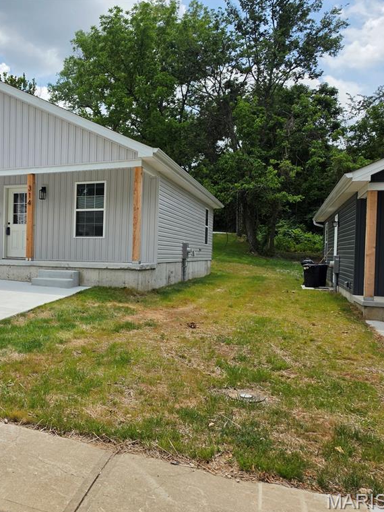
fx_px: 459
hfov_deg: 42.3
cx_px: 49
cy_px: 257
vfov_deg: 58.4
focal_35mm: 31
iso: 64
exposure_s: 1/7939
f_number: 1.4
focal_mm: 6.5
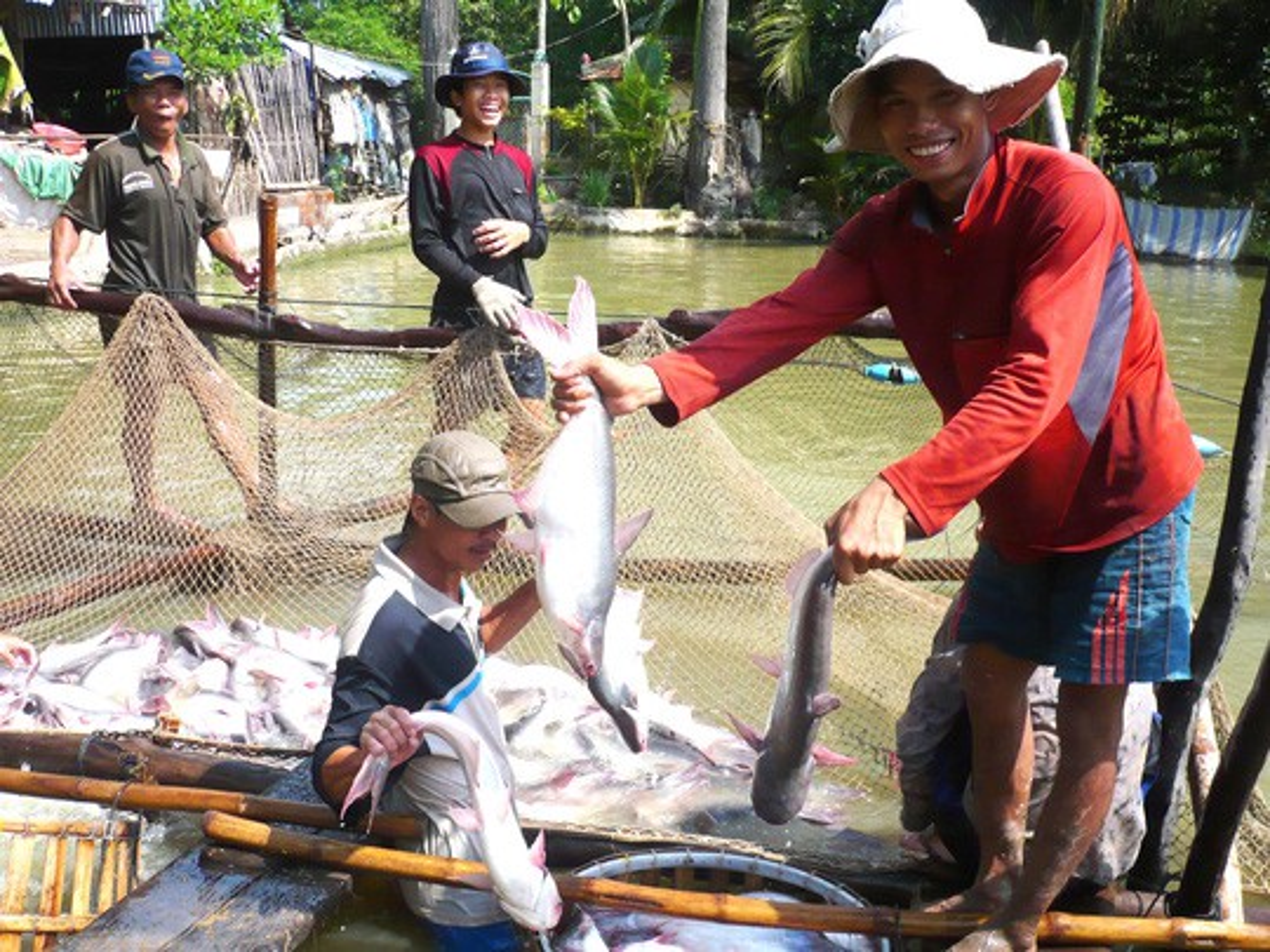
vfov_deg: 36.0
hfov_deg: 46.8
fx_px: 1468
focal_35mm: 40
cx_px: 635
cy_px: 476
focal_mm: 6.6
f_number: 3
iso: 100
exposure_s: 1/1000
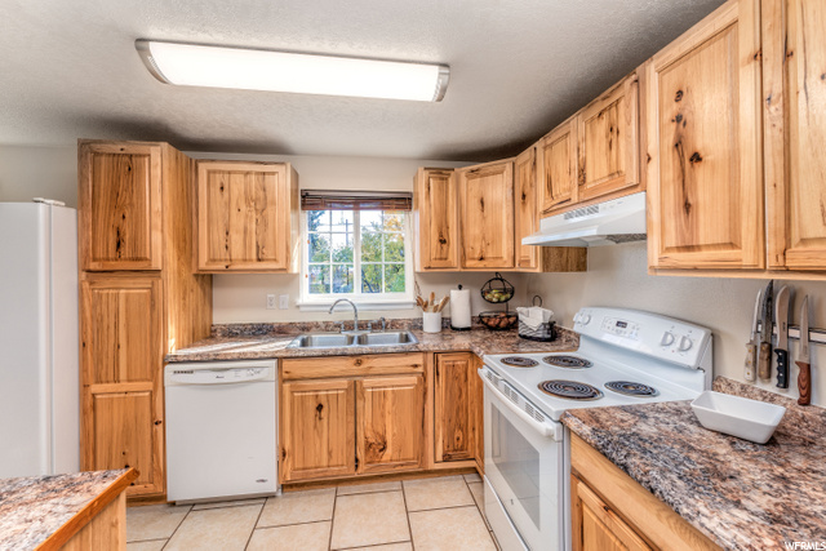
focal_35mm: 14
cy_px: 276
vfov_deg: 81.2
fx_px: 321
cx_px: 413
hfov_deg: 104.2
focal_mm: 14
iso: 200
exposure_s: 1/13
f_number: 8
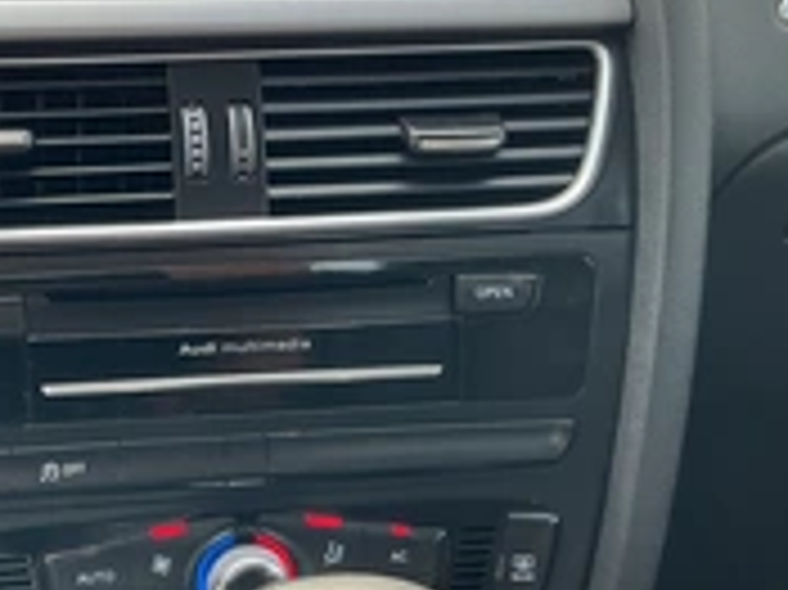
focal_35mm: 64
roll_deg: +0.3
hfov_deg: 29.5
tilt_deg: -19.1
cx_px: 135
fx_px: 1456
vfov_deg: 22.8
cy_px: 194
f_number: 1.8
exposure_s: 1/122
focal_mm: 3
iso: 40
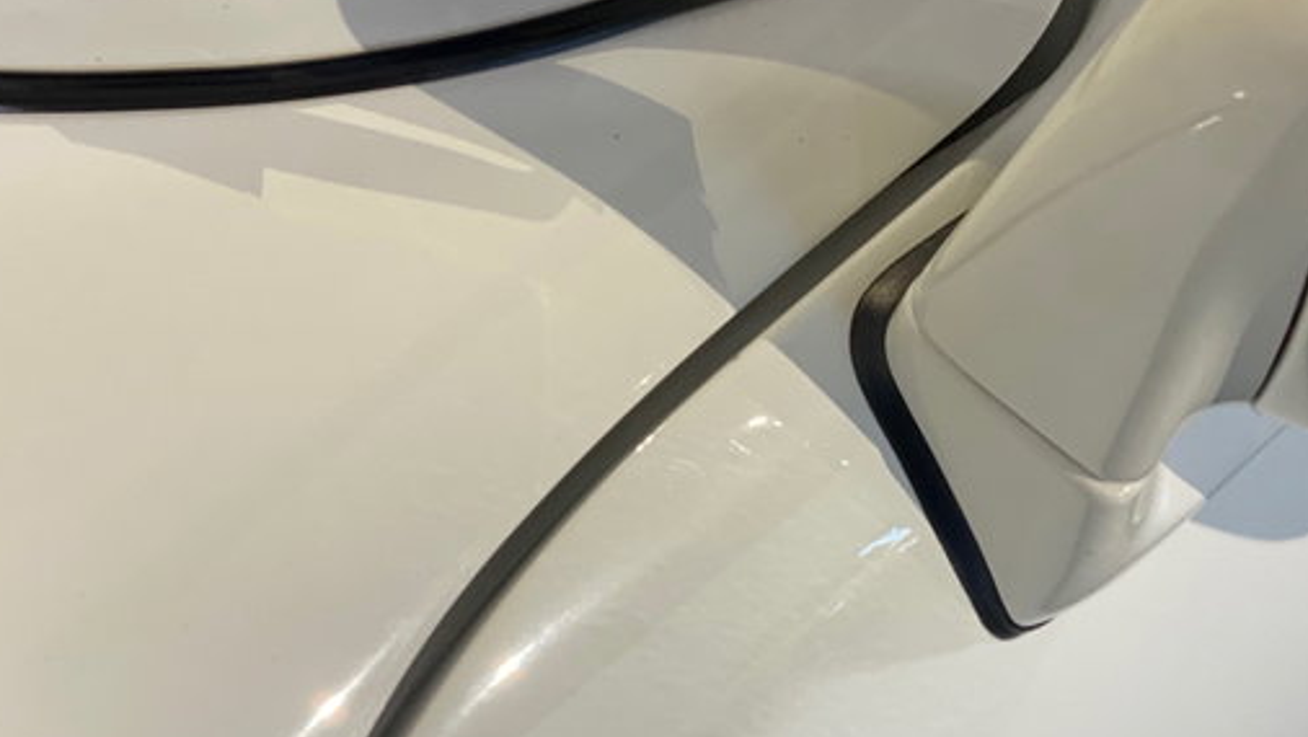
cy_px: 292
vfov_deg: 14.1
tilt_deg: -54.4
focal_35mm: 86
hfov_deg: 24.7
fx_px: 2984
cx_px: 540
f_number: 2
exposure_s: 1/63
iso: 250
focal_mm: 6
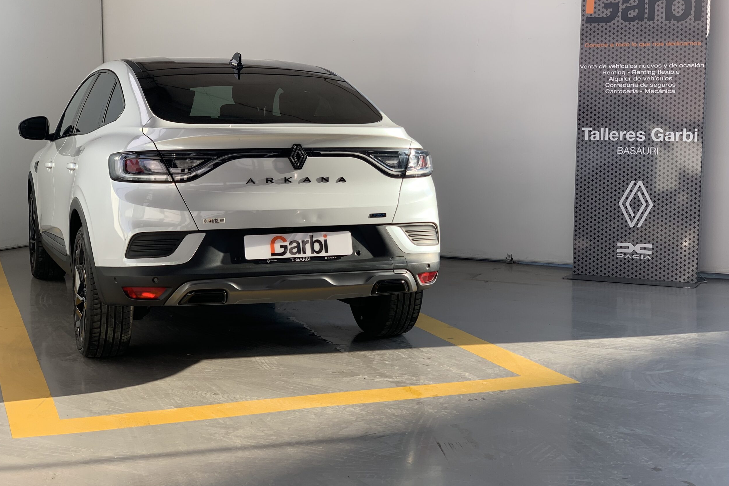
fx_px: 1114
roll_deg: -0.9
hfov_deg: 36.2
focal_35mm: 55
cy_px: 210
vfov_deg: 24.6
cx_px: 363
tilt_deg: -5.7
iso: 16
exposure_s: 1/102
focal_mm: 6
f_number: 2.4
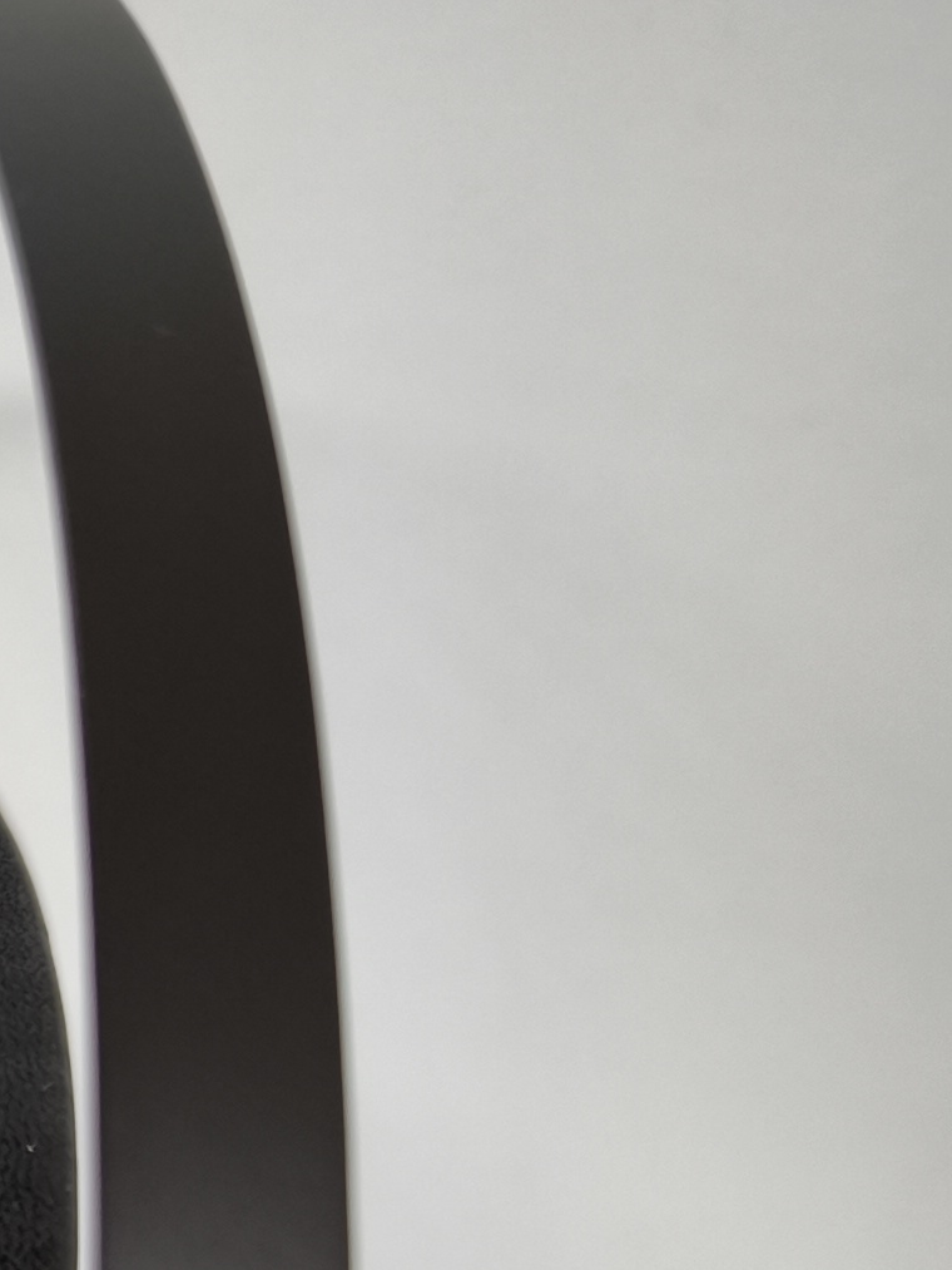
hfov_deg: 13.6
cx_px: -769
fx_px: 3556
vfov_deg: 18.2
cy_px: 1844
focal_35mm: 97
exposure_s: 1/157
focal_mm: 6.92
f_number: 1.9
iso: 400
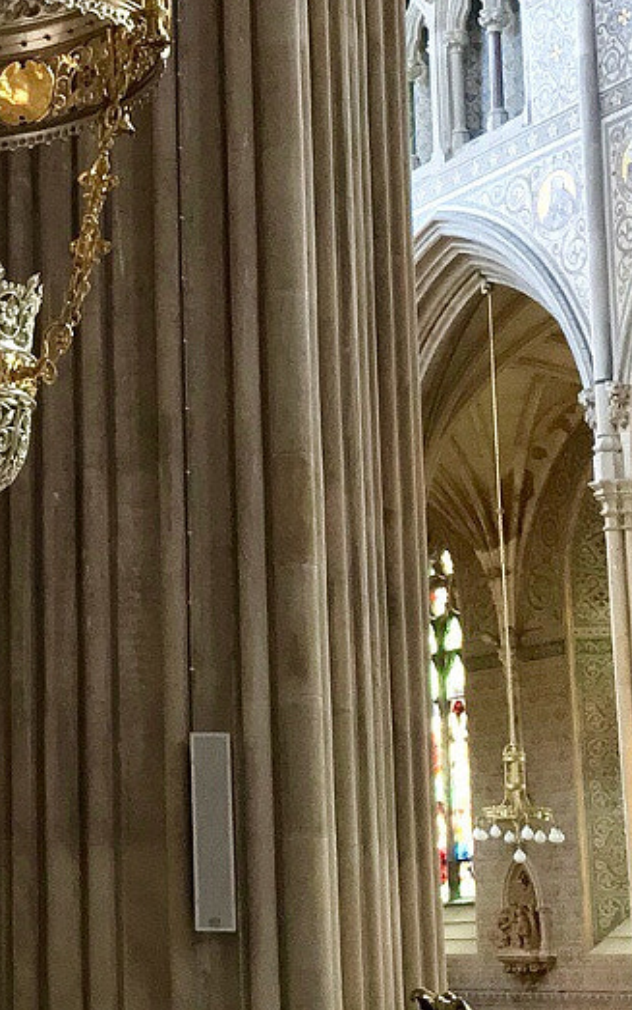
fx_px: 2590
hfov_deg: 13.2
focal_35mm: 94
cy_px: 390
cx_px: -273
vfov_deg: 22.0
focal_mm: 4.15
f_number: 2.2
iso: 200
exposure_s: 1/25
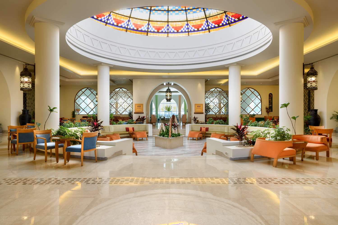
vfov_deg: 55.1
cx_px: 169
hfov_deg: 76.1
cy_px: 112
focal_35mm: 23
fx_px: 216
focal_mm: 23
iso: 64
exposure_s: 1.6
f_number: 11
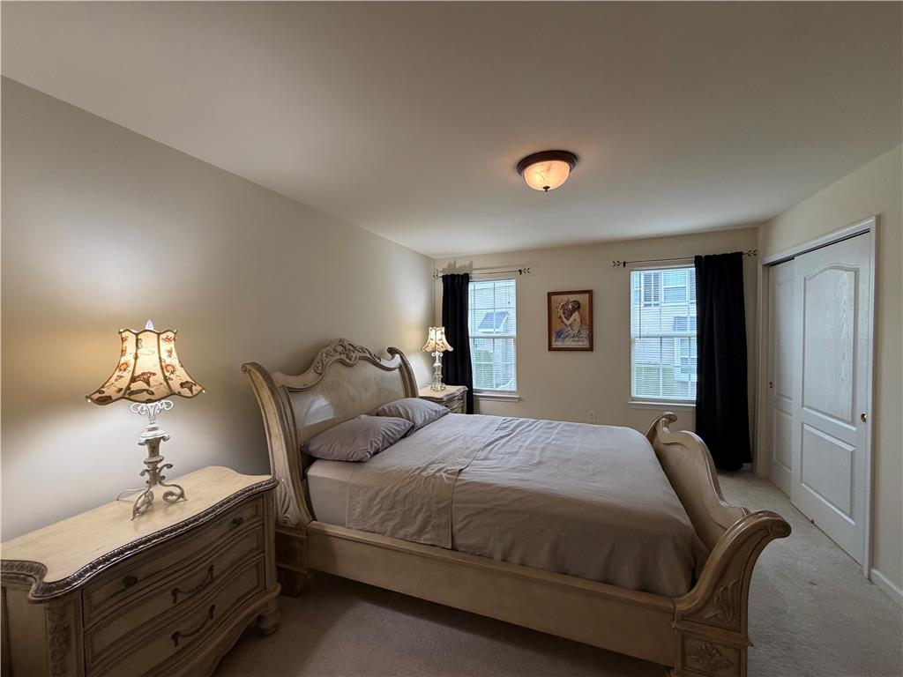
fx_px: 365
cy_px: 338
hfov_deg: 102.1
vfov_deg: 85.7
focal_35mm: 14
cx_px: 452
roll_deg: +1.2
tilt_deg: -2.1
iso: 250
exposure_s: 1/60
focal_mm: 2.22
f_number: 2.2
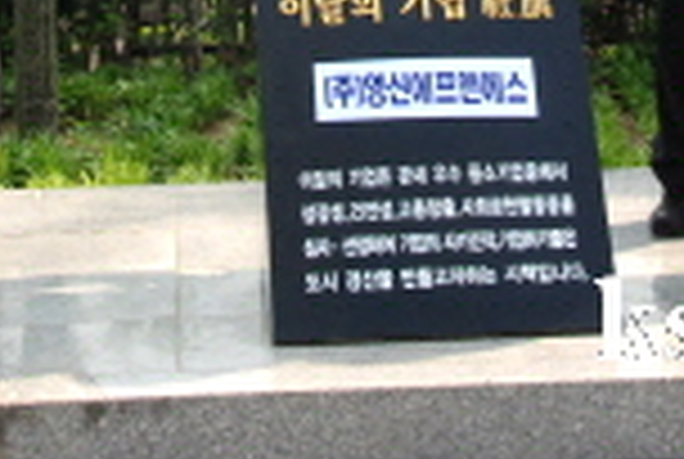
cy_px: -279
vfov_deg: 9.3
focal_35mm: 143
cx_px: 356
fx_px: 2715
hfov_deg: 14.4
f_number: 11
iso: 800
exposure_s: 1/500
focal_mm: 29
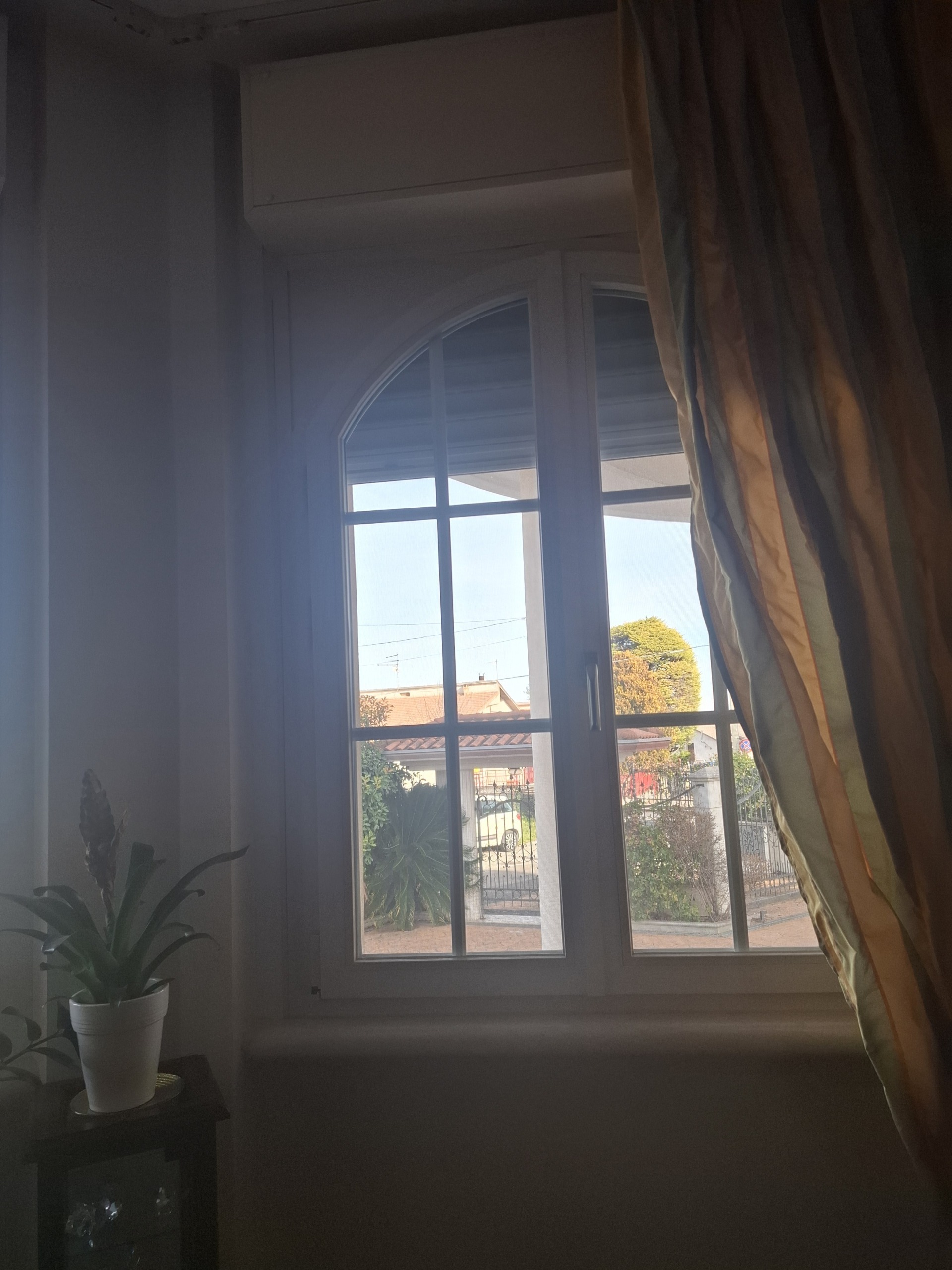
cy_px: 635
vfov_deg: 73.9
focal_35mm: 23
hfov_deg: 58.9
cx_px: 476
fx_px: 843
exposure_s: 1/170
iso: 50
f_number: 1.8
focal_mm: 5.54
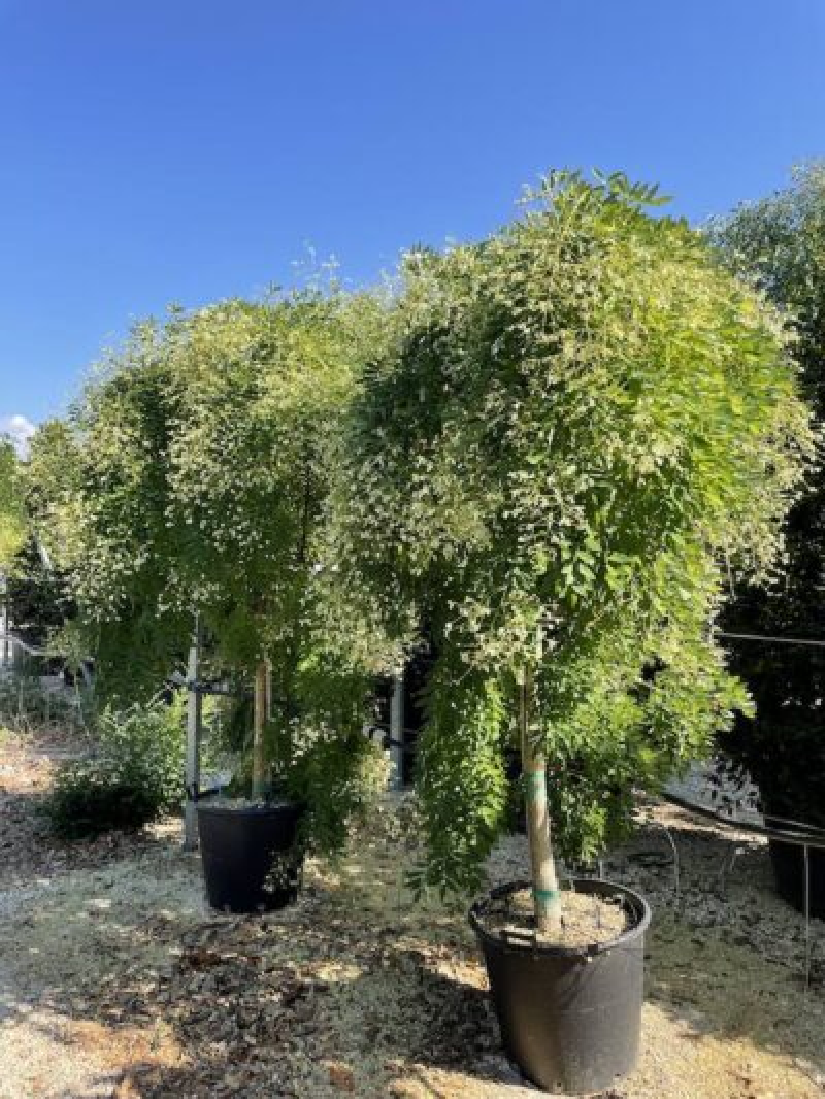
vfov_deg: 67.3
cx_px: 412
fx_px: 826
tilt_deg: +0.0
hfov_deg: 53.1
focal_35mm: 26
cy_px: 550
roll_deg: -0.3
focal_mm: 4.2
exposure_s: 1/1335
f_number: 1.6
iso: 32
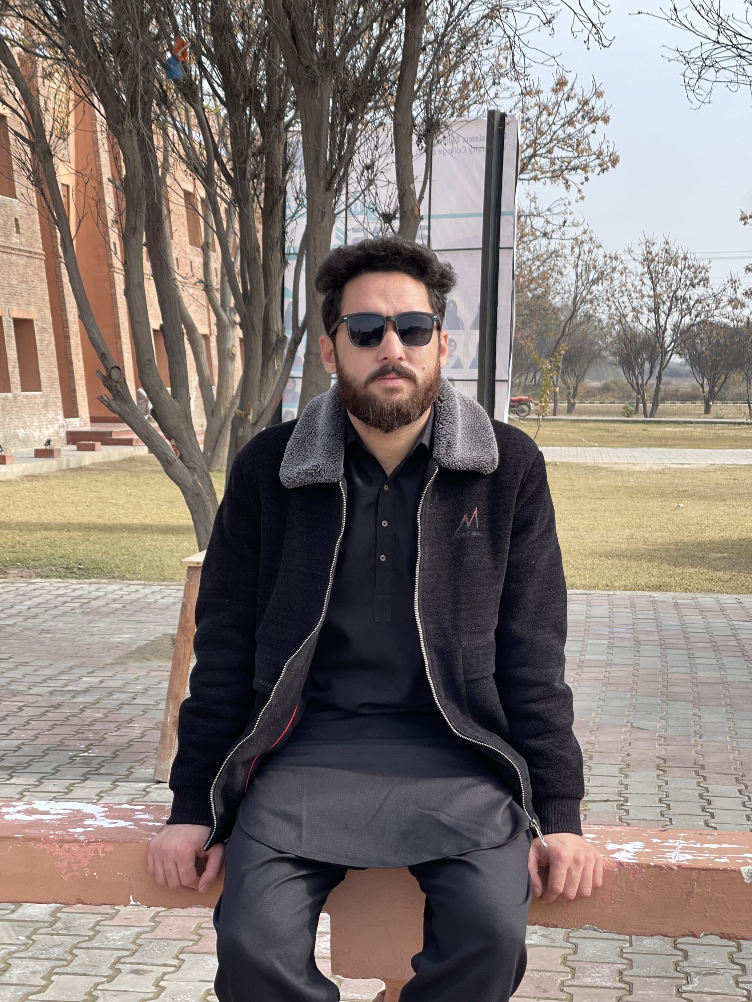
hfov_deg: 22.9
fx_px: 1854
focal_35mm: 64
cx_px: 376
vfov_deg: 30.3
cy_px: 501
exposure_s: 1/570
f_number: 2.2
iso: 32
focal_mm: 7.5
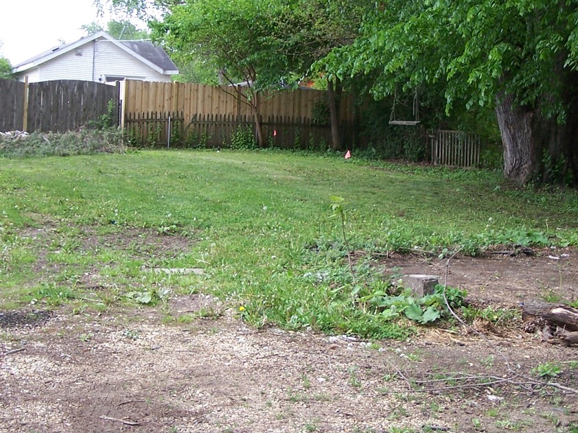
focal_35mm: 65
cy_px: 190
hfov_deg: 29.8
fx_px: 1085
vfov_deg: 22.6
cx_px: 319
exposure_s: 1/250
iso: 80
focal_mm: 6.3
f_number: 2.8
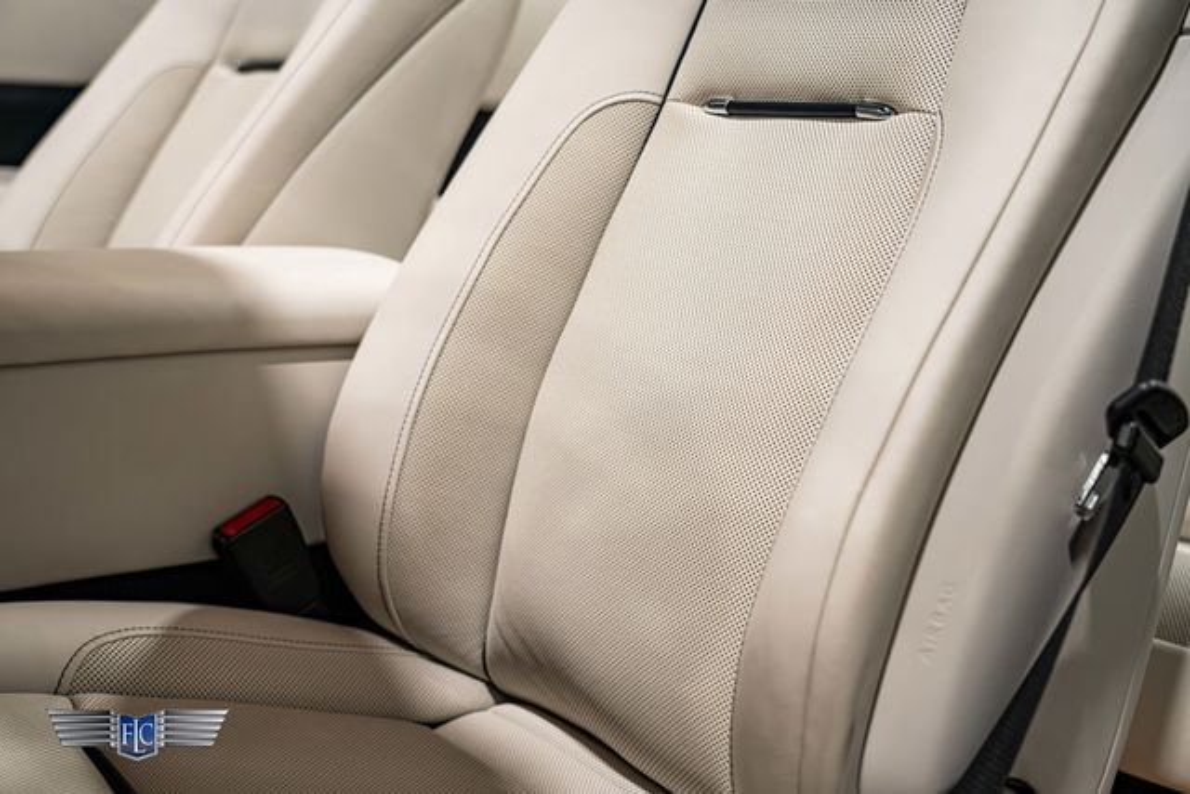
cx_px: 595
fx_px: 1455
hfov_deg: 44.5
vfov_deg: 30.5
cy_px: 397
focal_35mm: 44
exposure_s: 1/80
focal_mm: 44
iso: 1600
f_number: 4
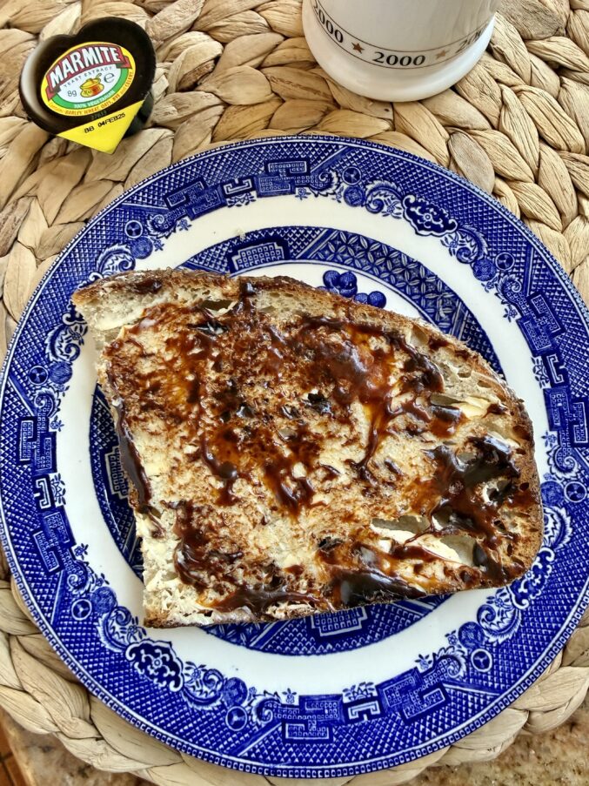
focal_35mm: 24
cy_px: 393
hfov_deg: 56.8
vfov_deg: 71.6
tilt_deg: -82.3
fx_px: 545
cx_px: 294
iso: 320
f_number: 2.2
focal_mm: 2.22
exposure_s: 1/87
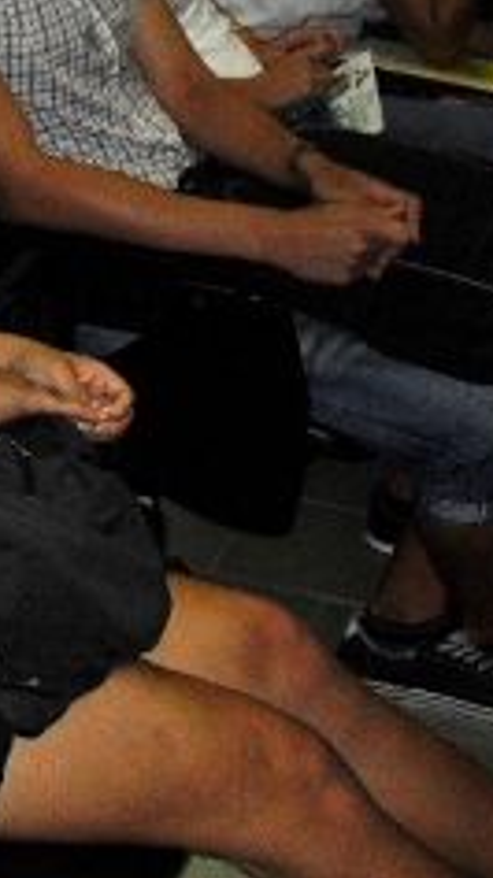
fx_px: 2538
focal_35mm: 109
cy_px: -7
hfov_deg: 10.8
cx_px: -167
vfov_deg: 19.1
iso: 100
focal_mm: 6.3
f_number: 2.8
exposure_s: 1/45
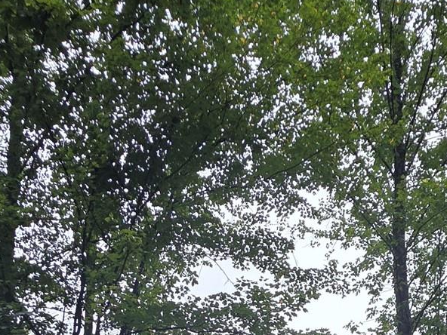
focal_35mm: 45
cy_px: 514
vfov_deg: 24.4
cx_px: 294
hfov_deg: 41.6
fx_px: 581
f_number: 1.9
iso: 40
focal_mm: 2.2
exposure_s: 1/129
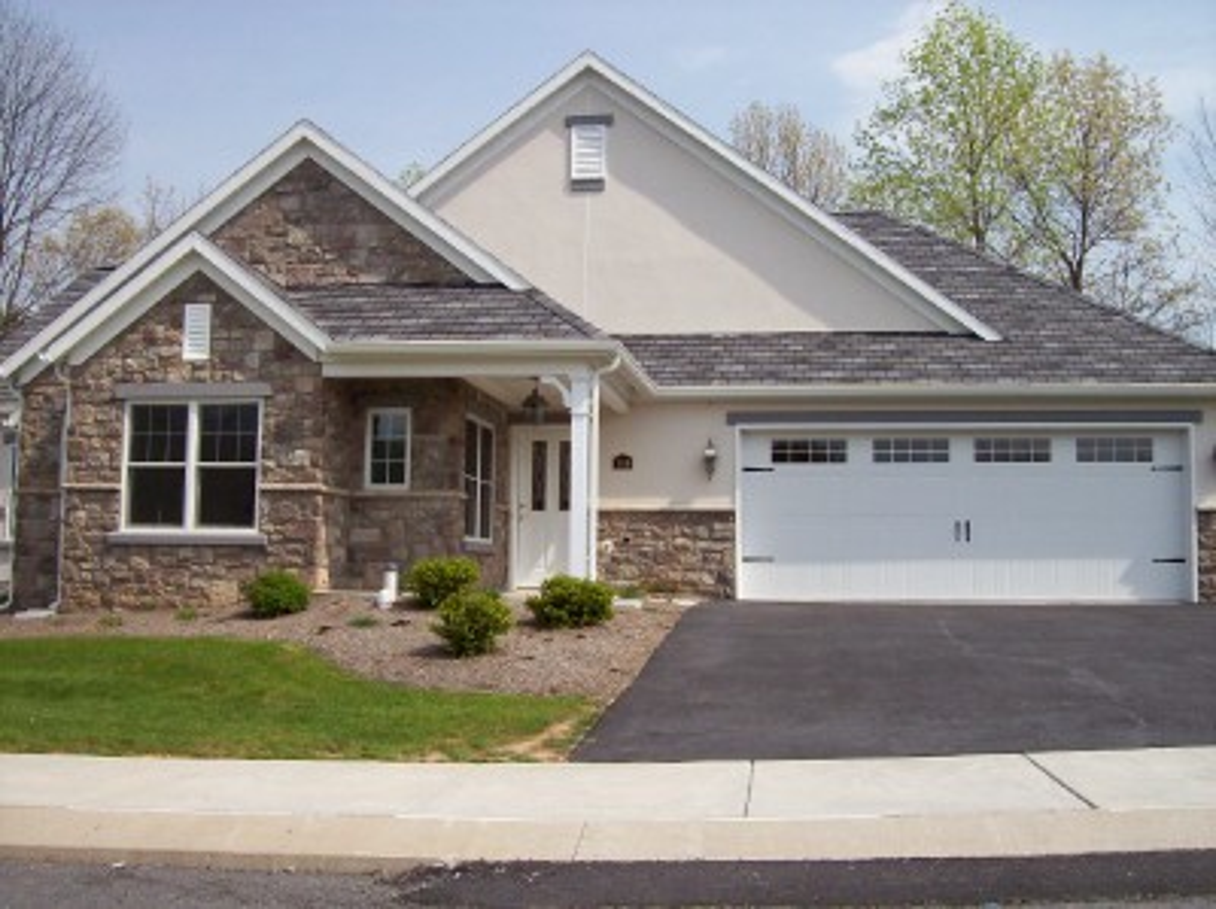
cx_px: 608
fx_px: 1263
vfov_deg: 39.6
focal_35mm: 36
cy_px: 454
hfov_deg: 51.4
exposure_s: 1/705
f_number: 4.8
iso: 80
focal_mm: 6
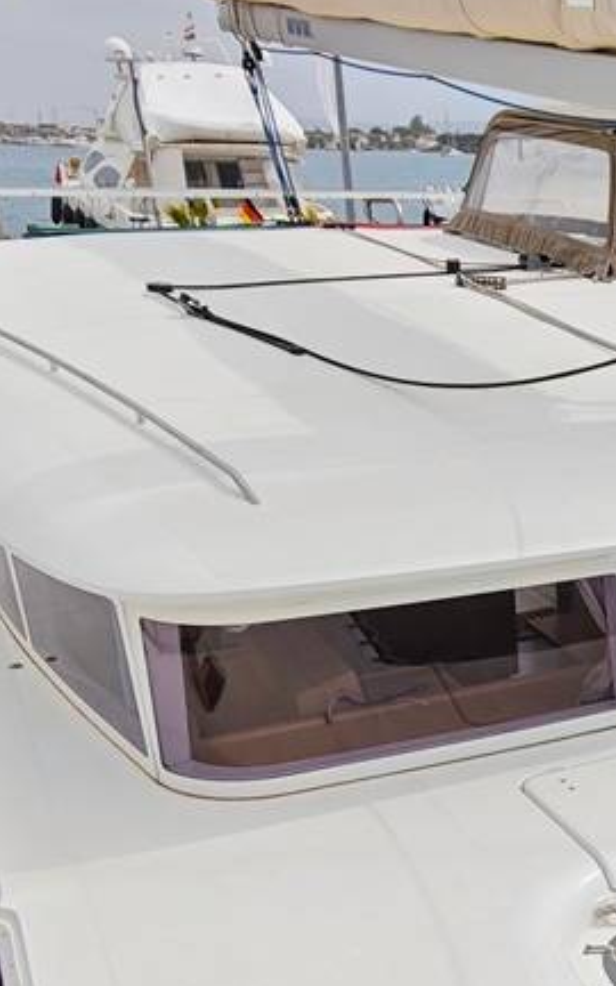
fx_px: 1182
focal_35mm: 44
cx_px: 726
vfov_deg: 43.8
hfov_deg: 26.3
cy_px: 742
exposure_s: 1/847
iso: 50
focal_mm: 2.16
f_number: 2.2
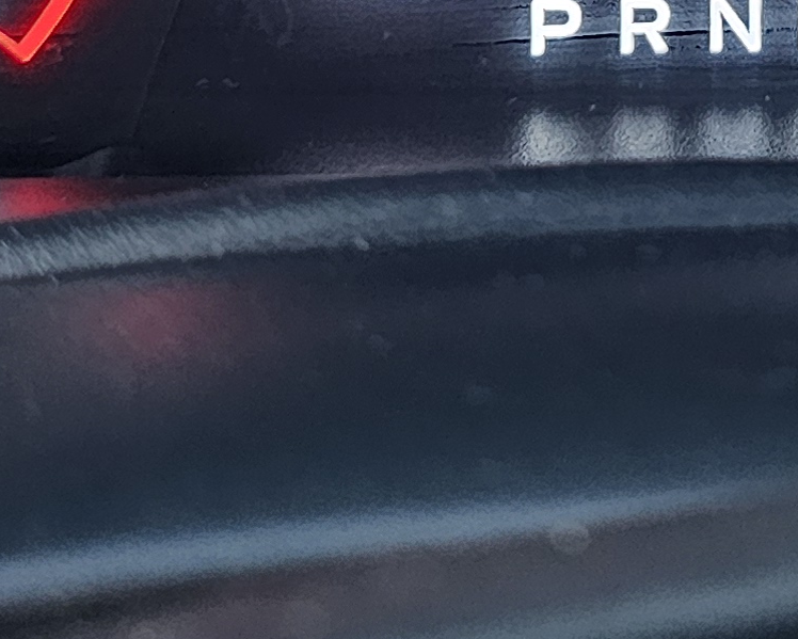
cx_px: 901
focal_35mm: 120
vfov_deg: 11.8
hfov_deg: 15.5
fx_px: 2835
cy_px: -516
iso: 1000
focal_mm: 6.3
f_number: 1.7
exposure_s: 1/24.8
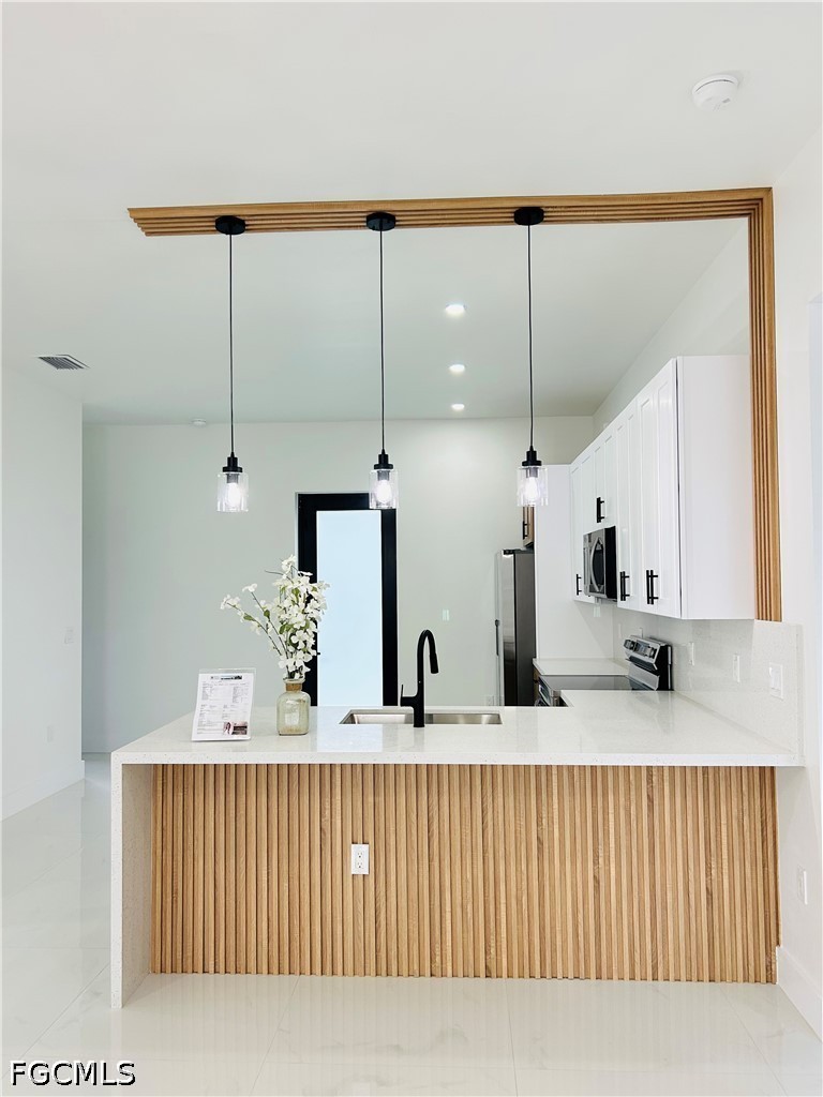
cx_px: 412
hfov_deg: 53.1
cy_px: 548
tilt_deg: +1.7
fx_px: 824
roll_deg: +0.2
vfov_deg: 67.3
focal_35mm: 26
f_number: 1.5
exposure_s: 1/120
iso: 125
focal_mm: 5.7
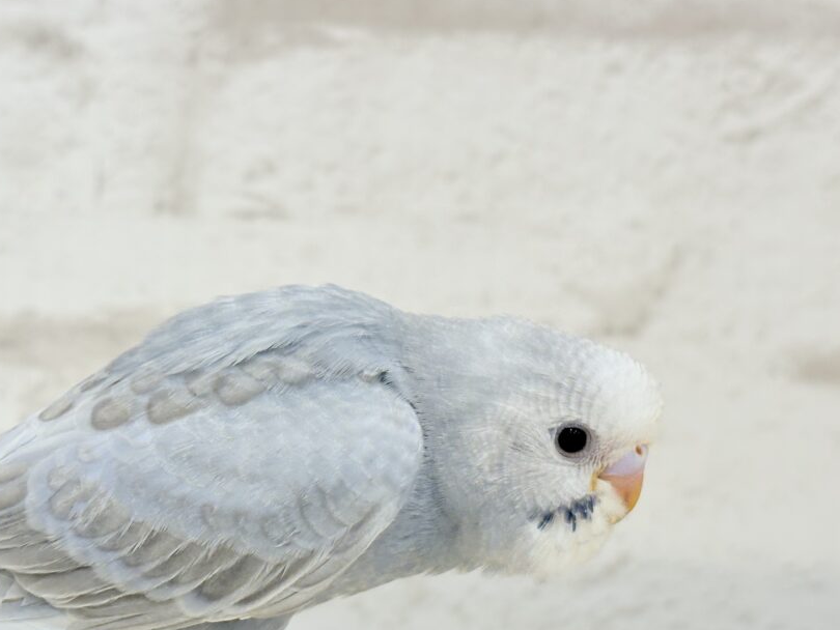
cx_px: 276
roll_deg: -1.6
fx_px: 1869
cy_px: 393
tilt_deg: -8.8
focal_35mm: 77
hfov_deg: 25.2
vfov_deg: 19.1
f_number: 1.6
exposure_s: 1/100
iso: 64
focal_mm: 5.96
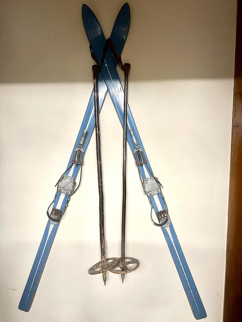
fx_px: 224
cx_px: 121
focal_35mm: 24
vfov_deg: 71.6
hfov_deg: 56.8
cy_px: 161
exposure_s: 1/50
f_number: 1.78
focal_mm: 6.86
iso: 400
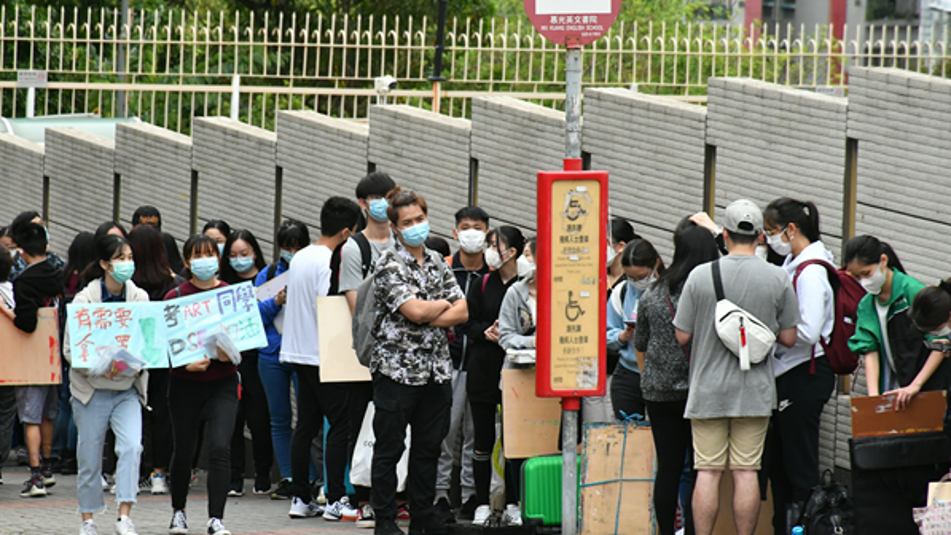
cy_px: 250
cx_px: 475
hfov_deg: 9.8
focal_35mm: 221
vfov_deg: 5.5
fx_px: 5574
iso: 1600
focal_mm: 140
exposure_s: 1/125
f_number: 9
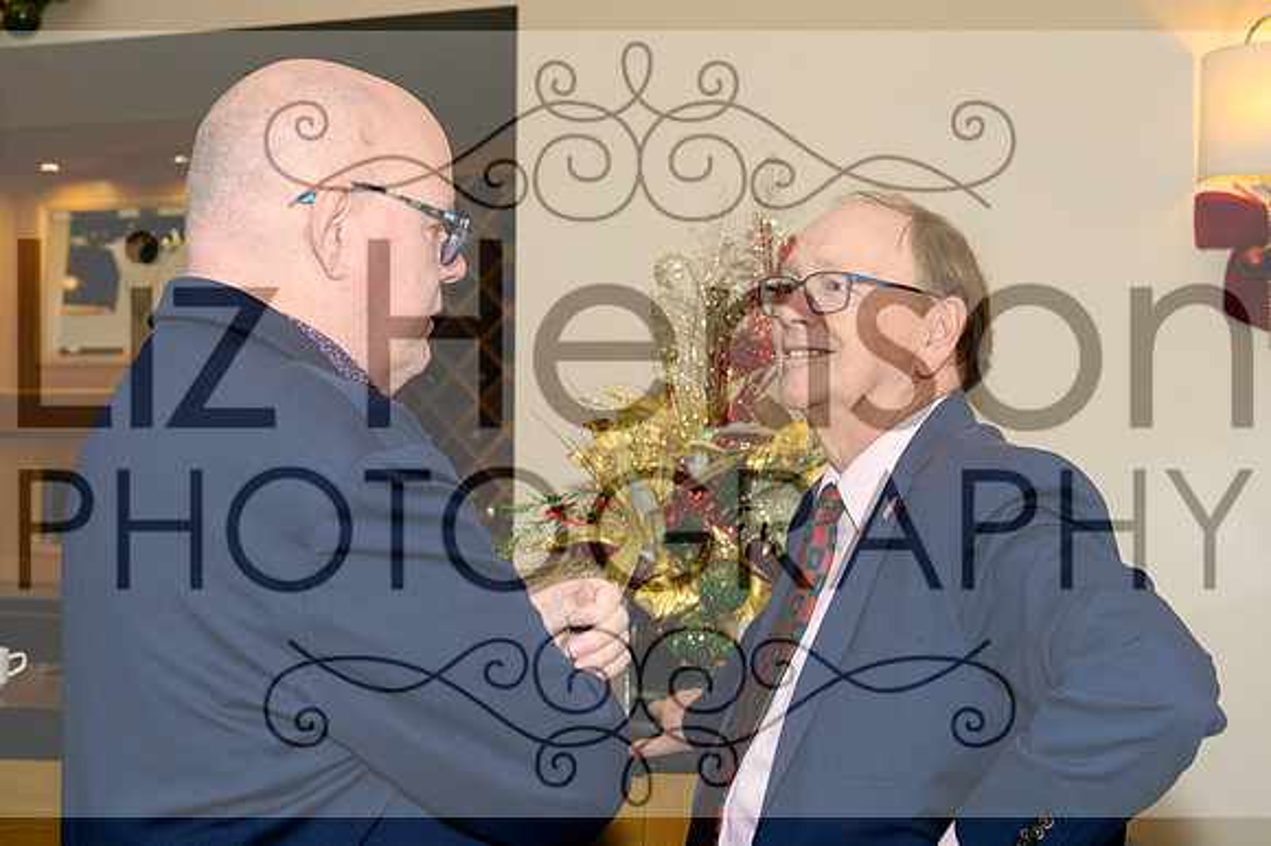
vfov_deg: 23.9
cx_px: 569
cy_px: 379
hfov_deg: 35.3
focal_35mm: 57
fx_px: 1997
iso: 1250
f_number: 5.6
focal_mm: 51
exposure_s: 1/160
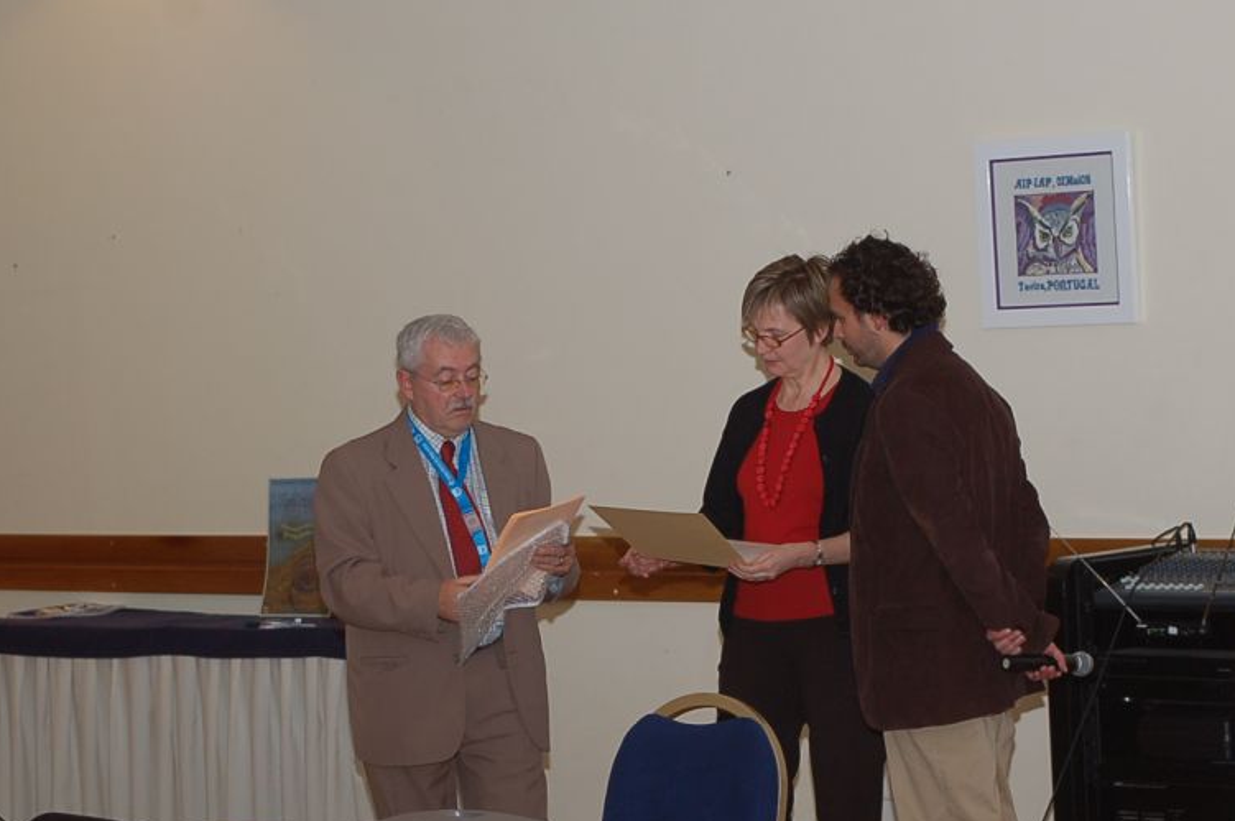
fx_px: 3941
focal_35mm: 115
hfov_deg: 17.8
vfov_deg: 11.9
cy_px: 503
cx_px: 677
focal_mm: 58
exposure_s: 1/60
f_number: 4
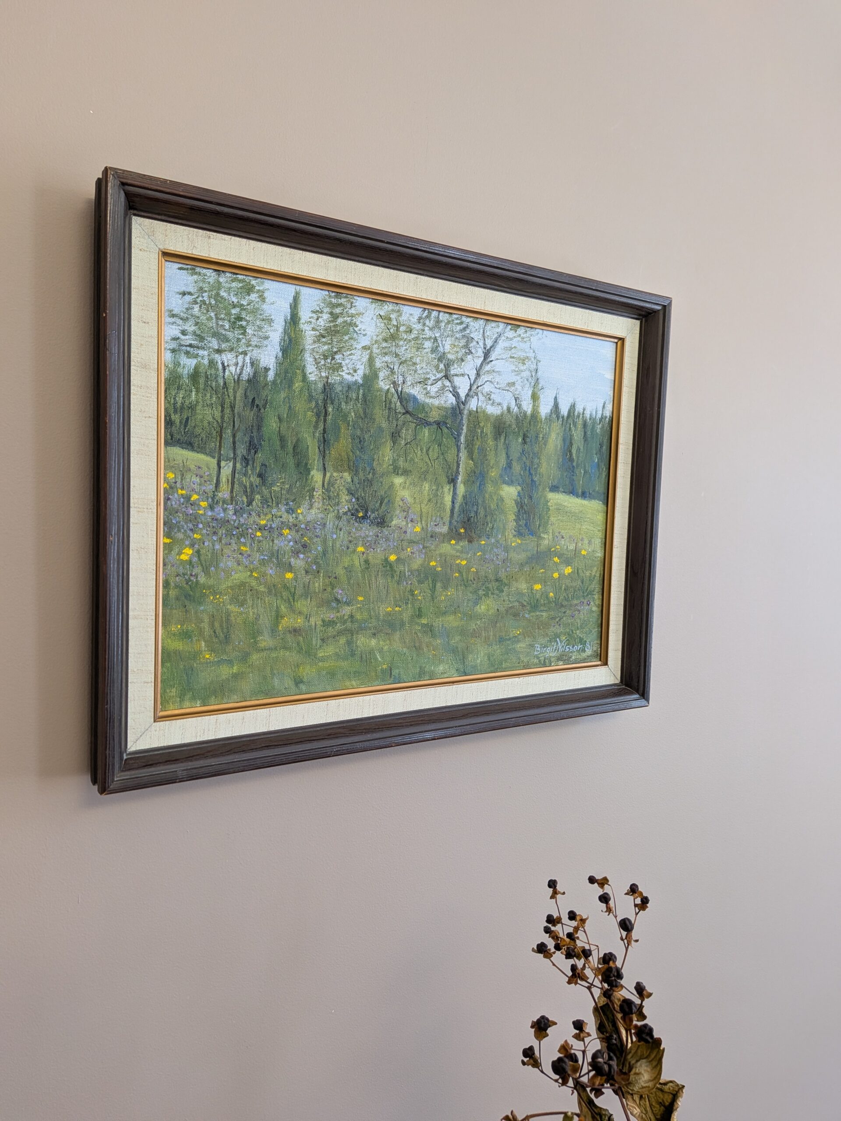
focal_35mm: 24
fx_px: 777
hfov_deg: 56.8
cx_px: 420
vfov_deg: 71.6
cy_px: 560
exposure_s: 1/38.2
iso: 103
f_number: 1.7
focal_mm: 4.53
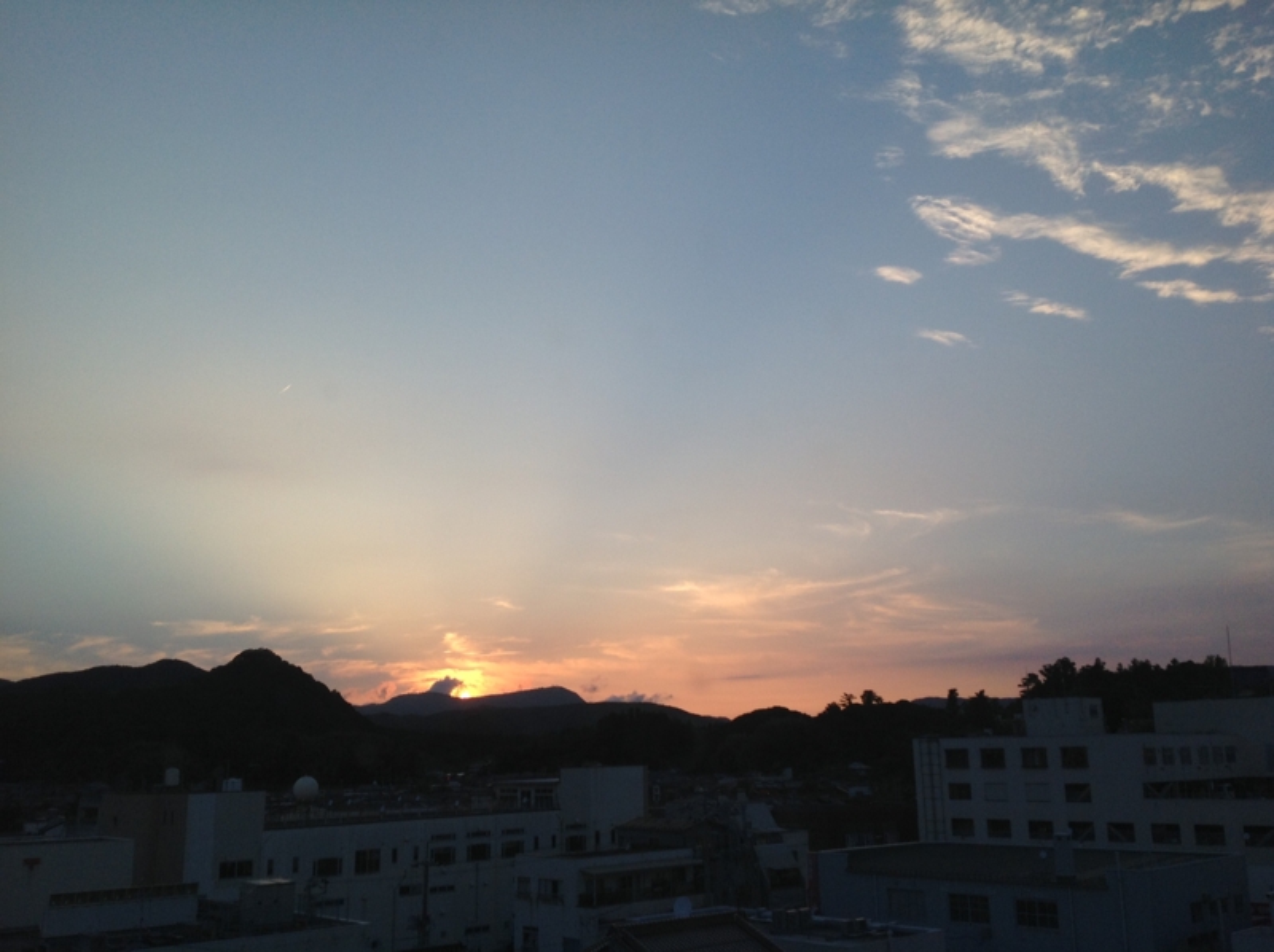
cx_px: 637
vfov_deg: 40.6
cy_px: 476
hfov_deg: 52.7
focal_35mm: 35
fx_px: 1287
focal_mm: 4.28
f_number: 2.4
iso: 50
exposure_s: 1/840
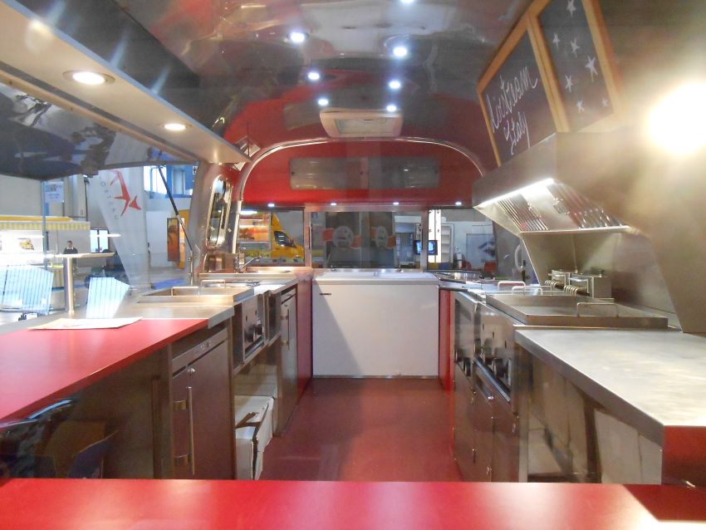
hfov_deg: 67.3
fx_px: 530
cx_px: 353
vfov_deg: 53.1
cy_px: 265
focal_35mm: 26
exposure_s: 1/15
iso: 800
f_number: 3.5
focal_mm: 4.6
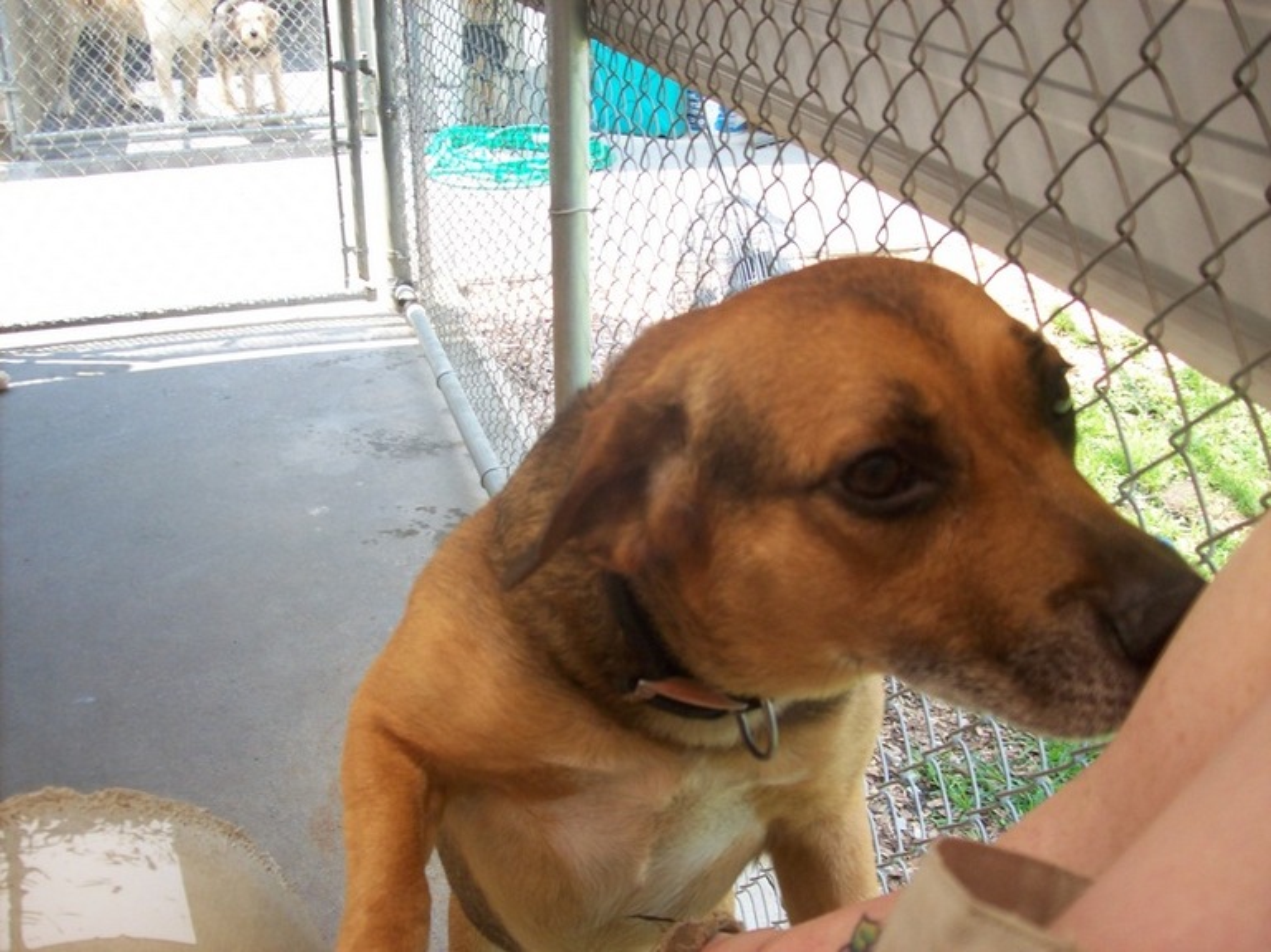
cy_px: 476
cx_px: 636
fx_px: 1321
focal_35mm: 36
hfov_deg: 51.4
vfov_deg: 39.6
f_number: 2.7
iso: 80
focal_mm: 6
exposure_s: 1/207
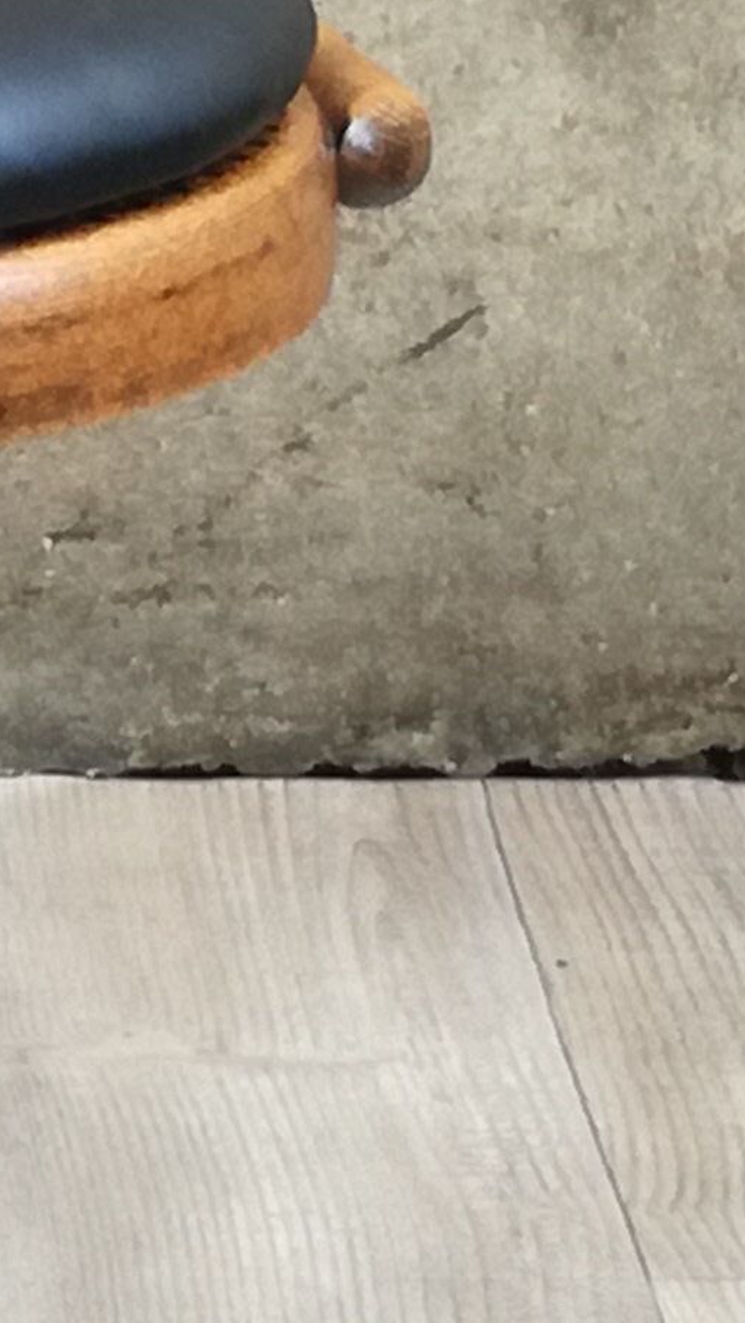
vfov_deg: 15.9
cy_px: 575
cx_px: -862
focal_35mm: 135
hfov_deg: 8.4
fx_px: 4738
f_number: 2
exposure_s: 1/180
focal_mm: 3.79
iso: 50
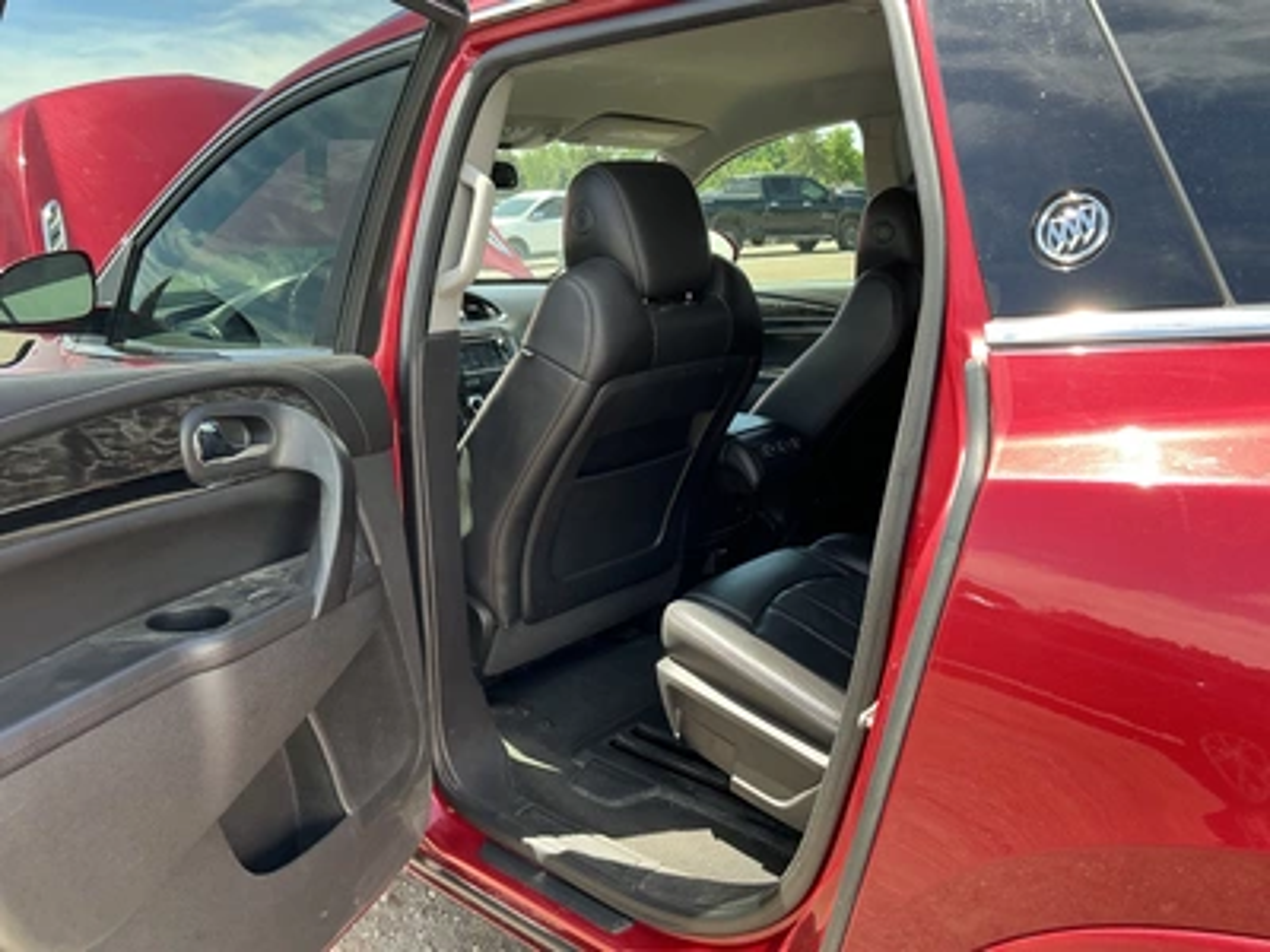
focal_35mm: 28
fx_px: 1027
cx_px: 635
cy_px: 476
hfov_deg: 63.4
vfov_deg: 49.7
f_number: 1.8
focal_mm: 3
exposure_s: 1/172
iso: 25
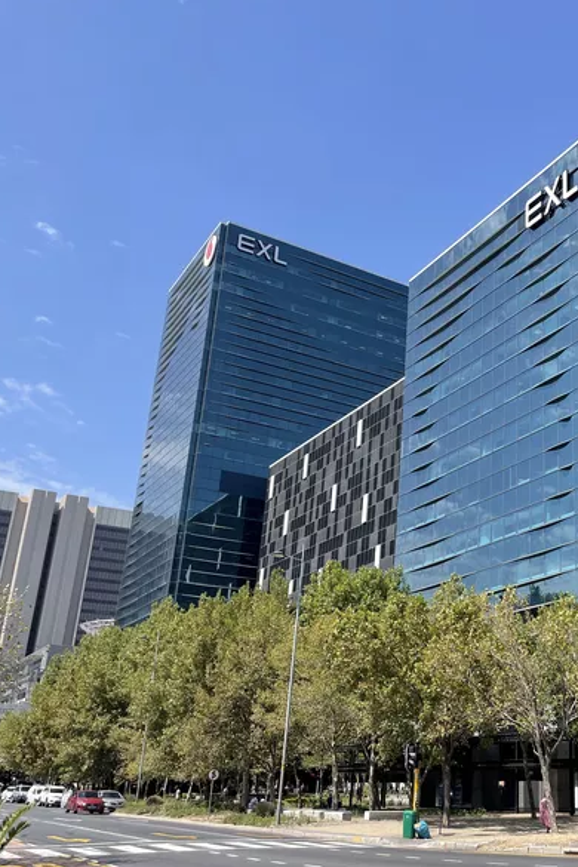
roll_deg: -0.6
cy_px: 436
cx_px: 510
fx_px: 891
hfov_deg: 34.2
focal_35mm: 37
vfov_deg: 51.9
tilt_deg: +21.0
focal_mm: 4.2
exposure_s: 1/2020
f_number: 1.6
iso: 32
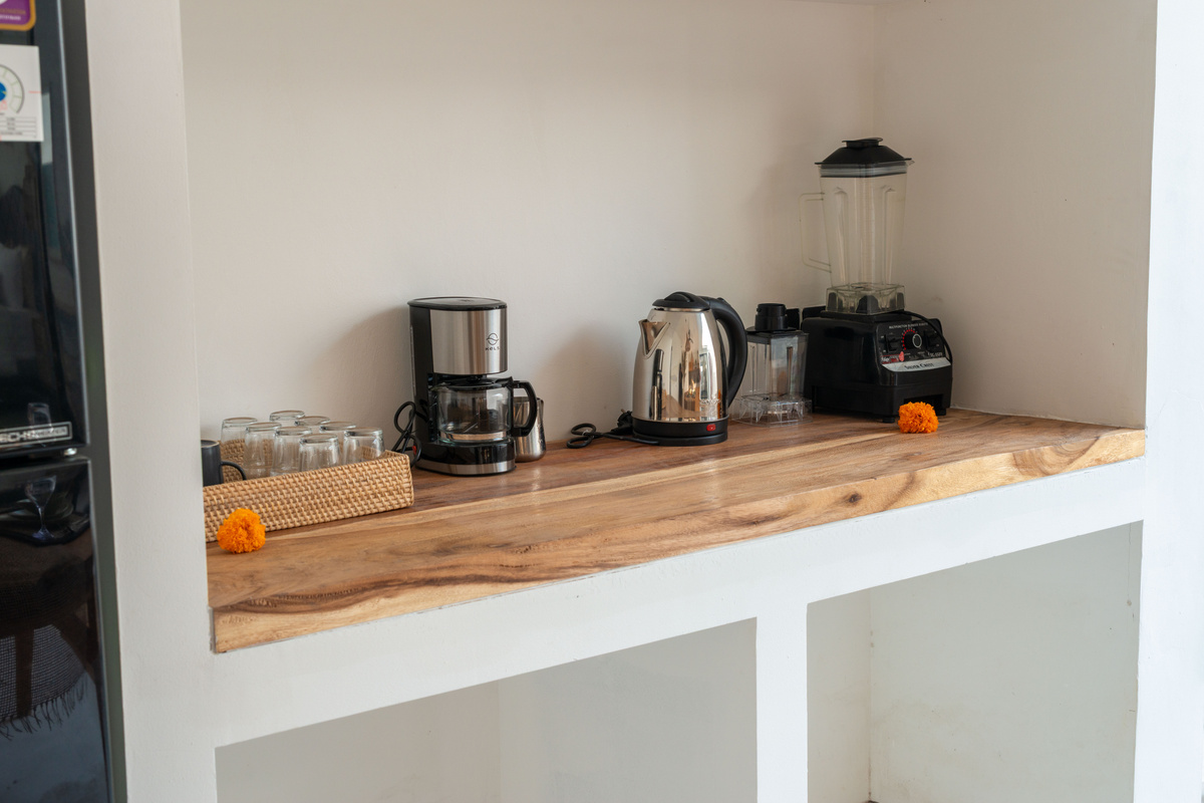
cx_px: 602
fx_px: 1672
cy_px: 402
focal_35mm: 50
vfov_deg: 27.0
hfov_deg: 39.6
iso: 100
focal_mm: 50
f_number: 8
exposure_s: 1/100
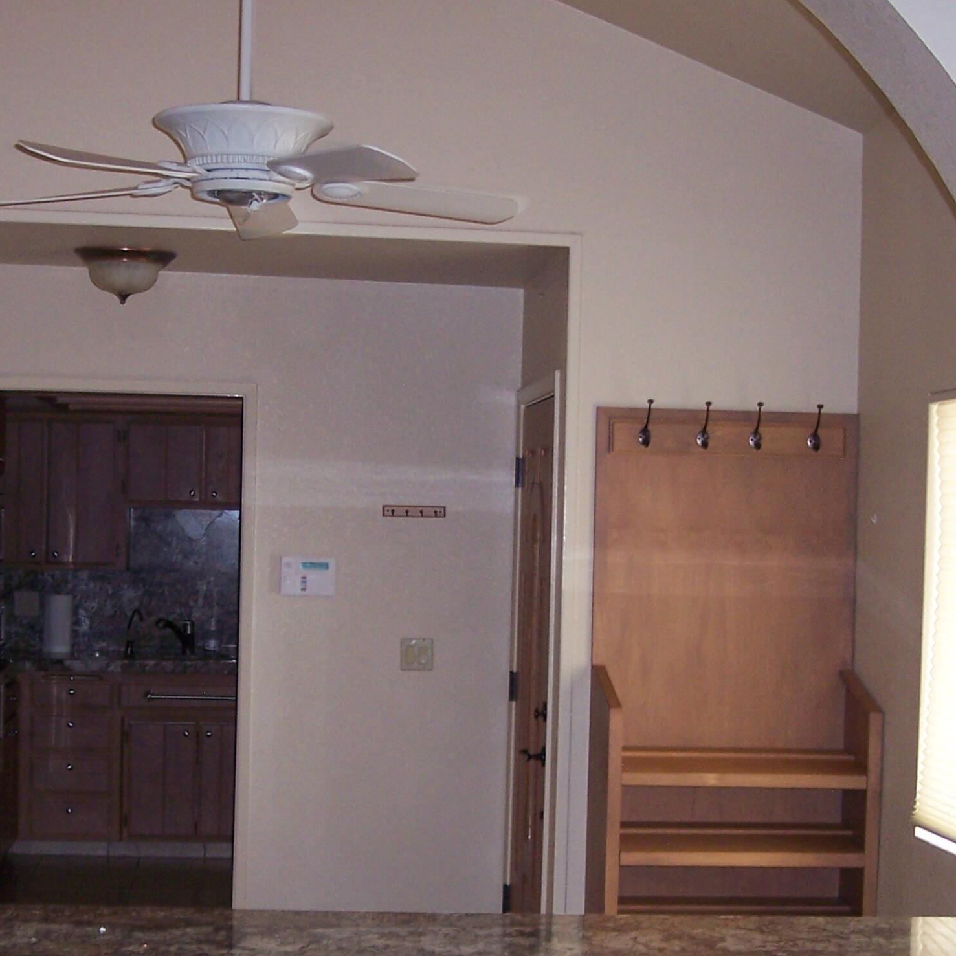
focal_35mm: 70
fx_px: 2187
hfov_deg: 24.6
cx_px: 364
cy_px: 605
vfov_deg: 24.6
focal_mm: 8
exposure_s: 1/60
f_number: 2.8
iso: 140
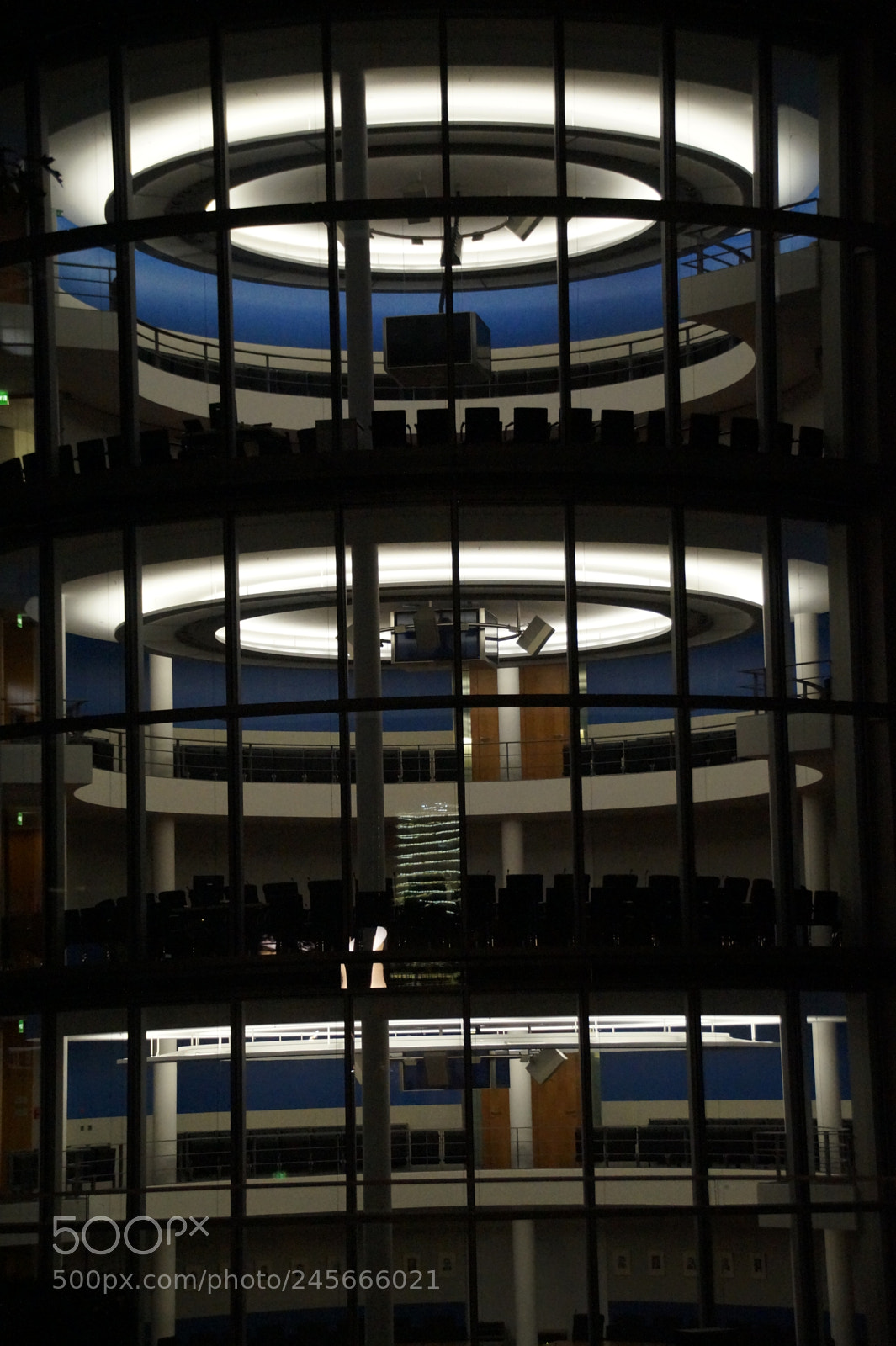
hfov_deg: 15.2
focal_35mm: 90
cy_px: 673
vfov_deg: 22.6
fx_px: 3363
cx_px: 448
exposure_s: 1/40
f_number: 5.6
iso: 3200
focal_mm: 60
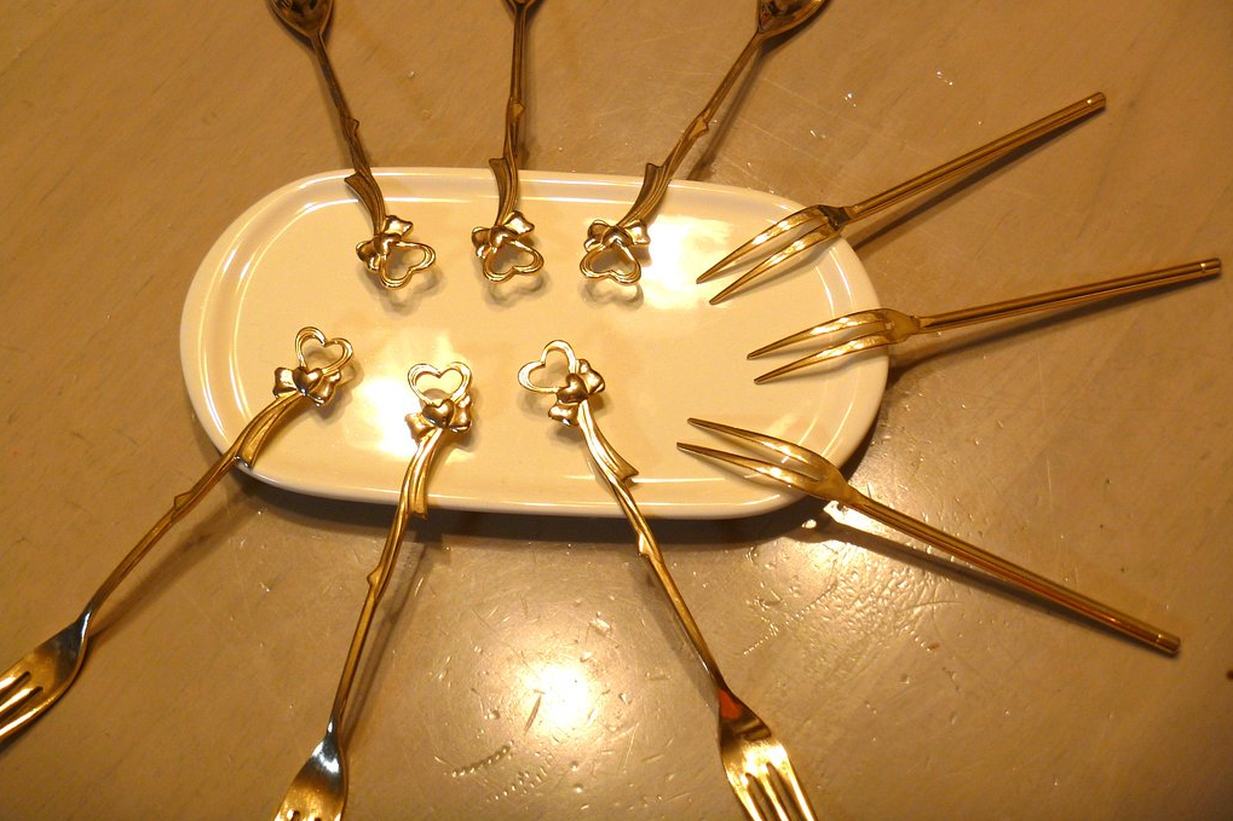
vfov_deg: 29.2
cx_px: 616
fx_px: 1575
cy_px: 359
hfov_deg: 42.8
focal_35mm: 46
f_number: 3.7
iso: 100
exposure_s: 1/15
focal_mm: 7.8
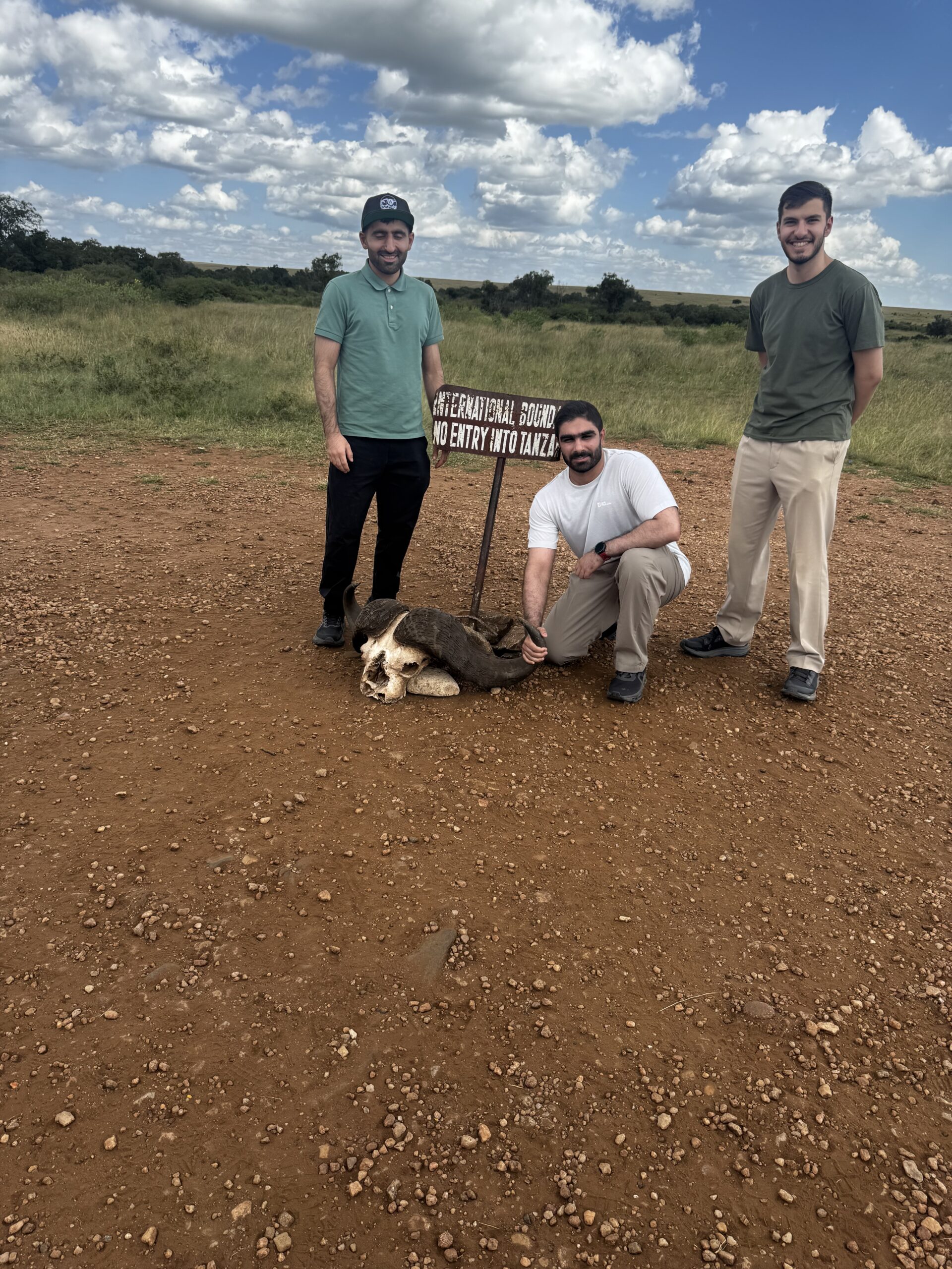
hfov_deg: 56.8
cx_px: 476
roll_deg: -2.3
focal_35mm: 24
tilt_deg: -21.7
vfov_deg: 71.6
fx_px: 880
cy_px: 634
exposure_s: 1/2604
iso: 80
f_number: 1.78
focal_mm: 6.76
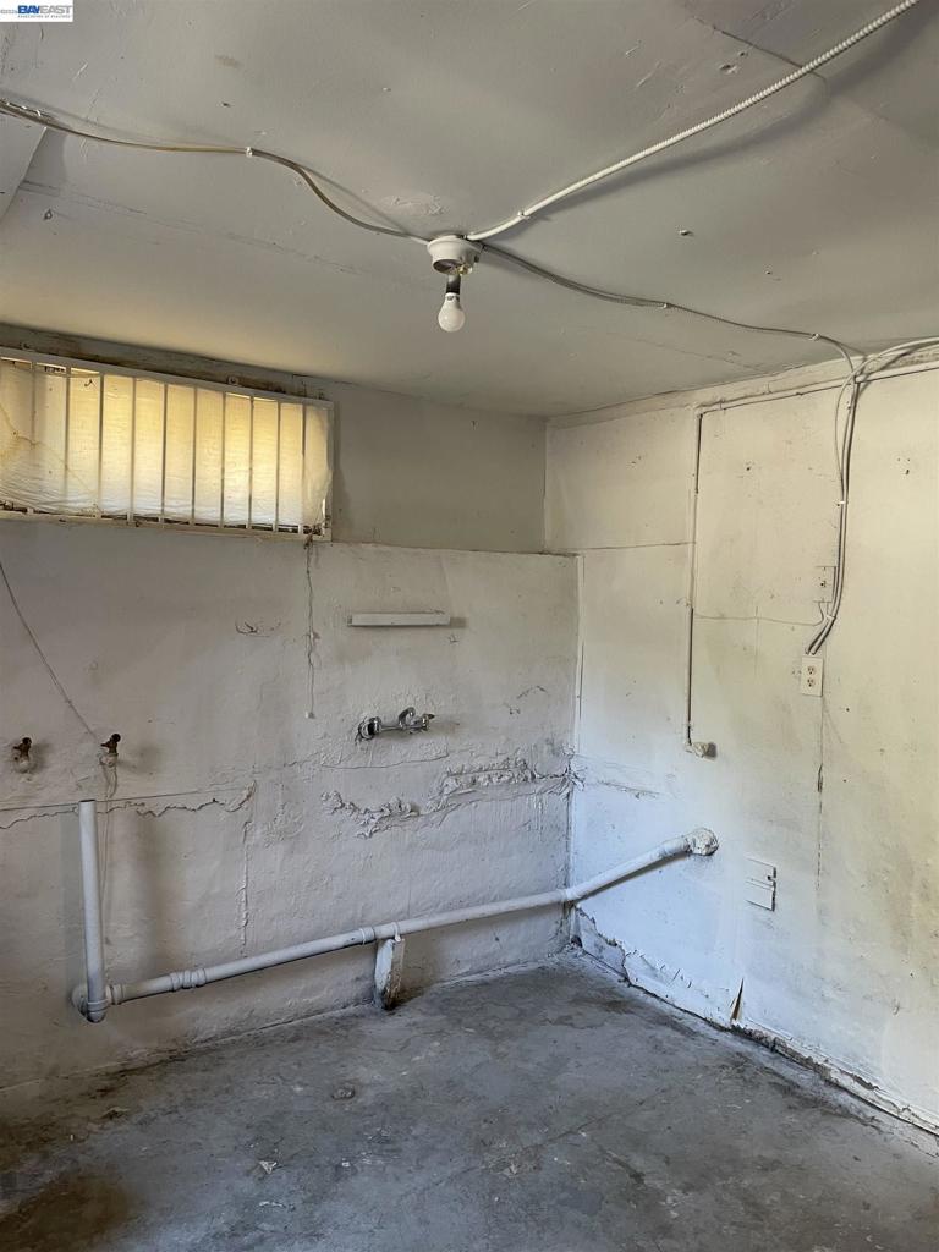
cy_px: 626
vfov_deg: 67.3
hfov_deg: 53.1
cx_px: 470
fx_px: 940
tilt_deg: -1.0
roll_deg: -2.5
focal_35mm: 26
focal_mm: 4.2
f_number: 1.6
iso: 125
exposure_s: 1/60
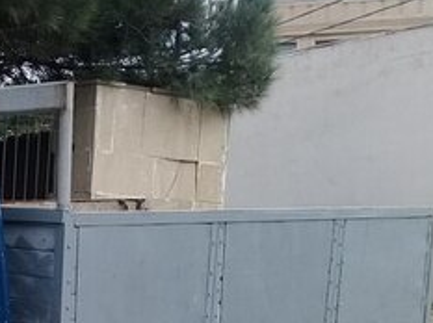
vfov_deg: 16.1
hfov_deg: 20.8
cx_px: -91
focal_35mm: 88
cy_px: 381
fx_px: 1099
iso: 64
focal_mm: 3.3
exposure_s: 1/498
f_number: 2.2
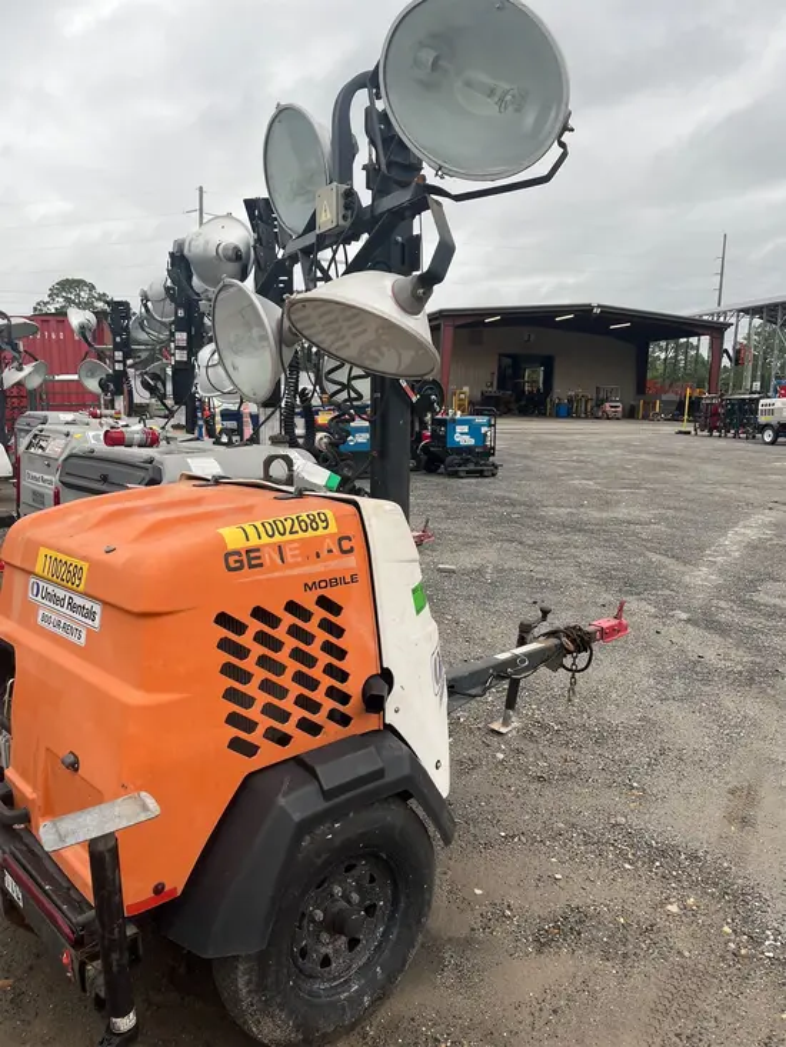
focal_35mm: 26
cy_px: 524
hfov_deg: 53.1
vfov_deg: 67.3
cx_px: 393
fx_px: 787
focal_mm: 5.1
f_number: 1.6
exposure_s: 1/378
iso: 50
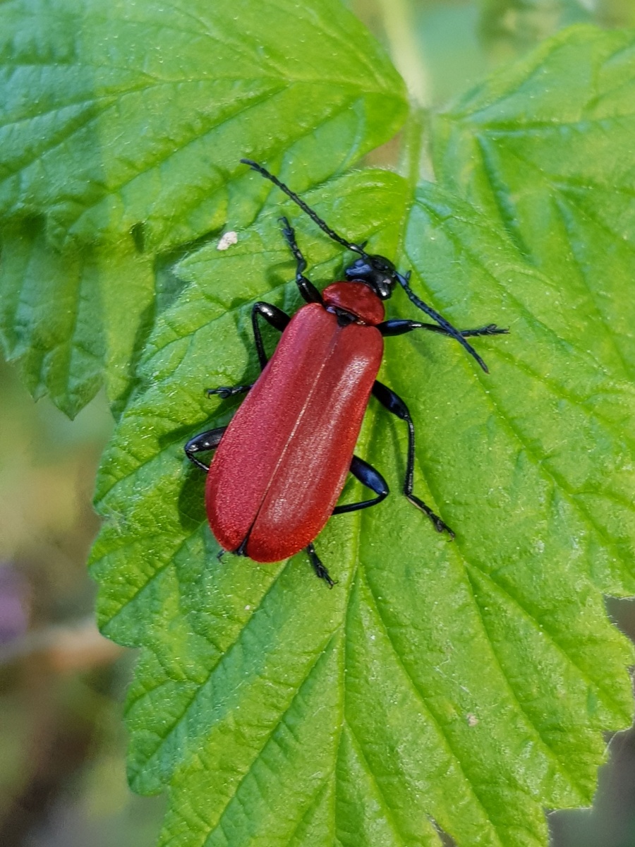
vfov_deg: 67.3
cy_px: 424
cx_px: 318
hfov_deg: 53.1
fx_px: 636
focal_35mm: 26
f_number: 1.7
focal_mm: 4.2
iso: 40
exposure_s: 1/111
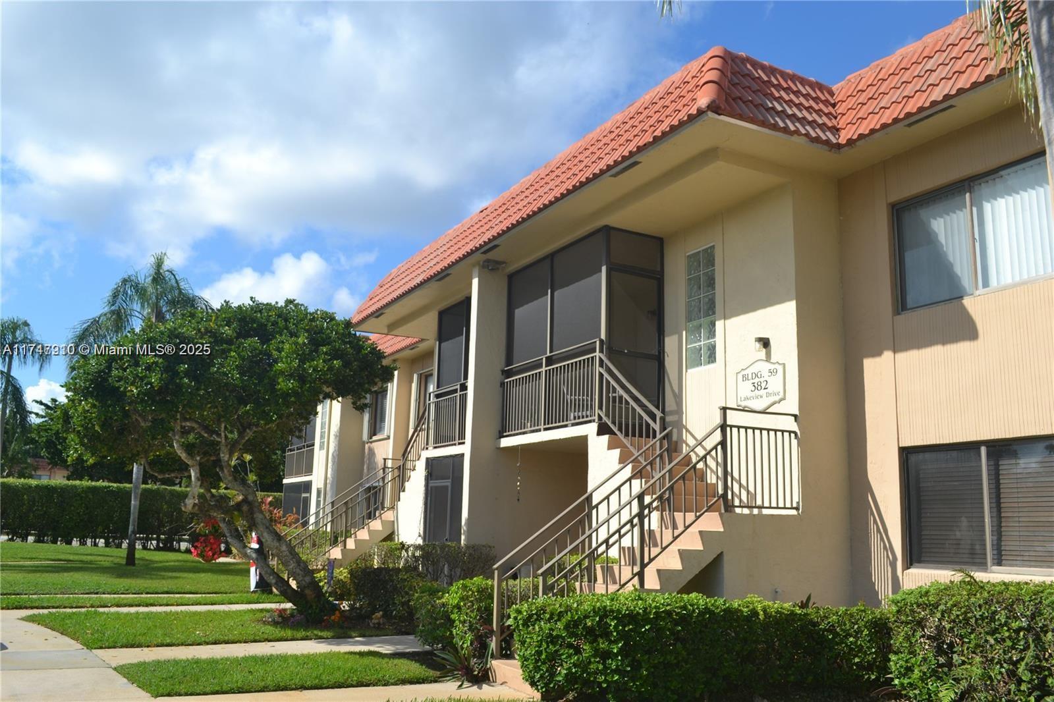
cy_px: 351
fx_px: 878
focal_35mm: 30
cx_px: 527
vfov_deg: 43.6
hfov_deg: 61.9
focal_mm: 20
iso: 100
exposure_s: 1/250
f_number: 8
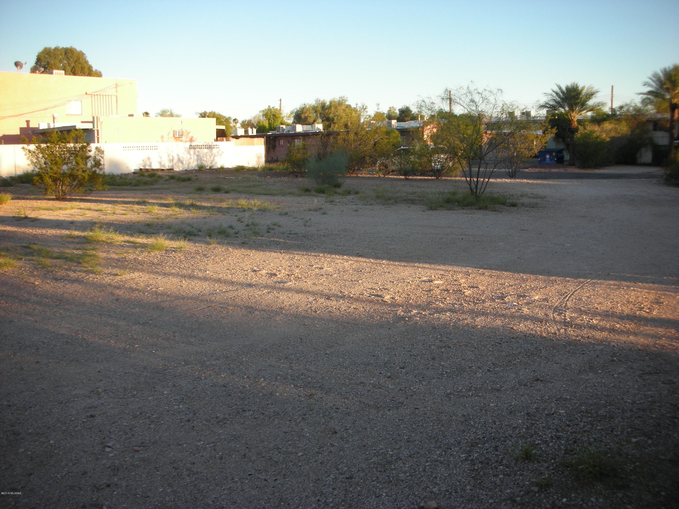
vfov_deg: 40.7
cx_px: 340
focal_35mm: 35
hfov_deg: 52.6
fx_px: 687
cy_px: 254
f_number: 3
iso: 50
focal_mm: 5.8
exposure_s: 1/140
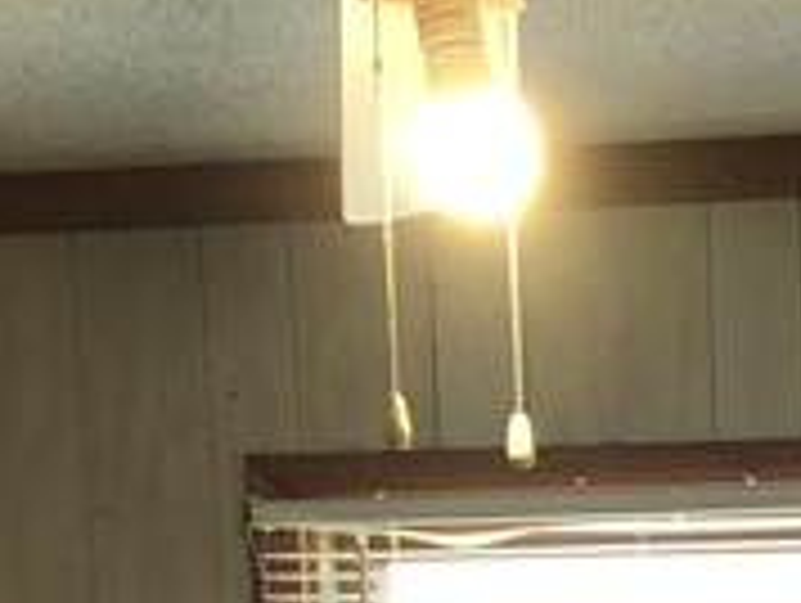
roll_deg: -0.3
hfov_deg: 11.9
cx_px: 1066
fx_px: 3731
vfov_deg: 8.3
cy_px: 1544
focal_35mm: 161
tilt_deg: -10.8
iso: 40
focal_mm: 3.99
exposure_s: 1/24
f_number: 1.8
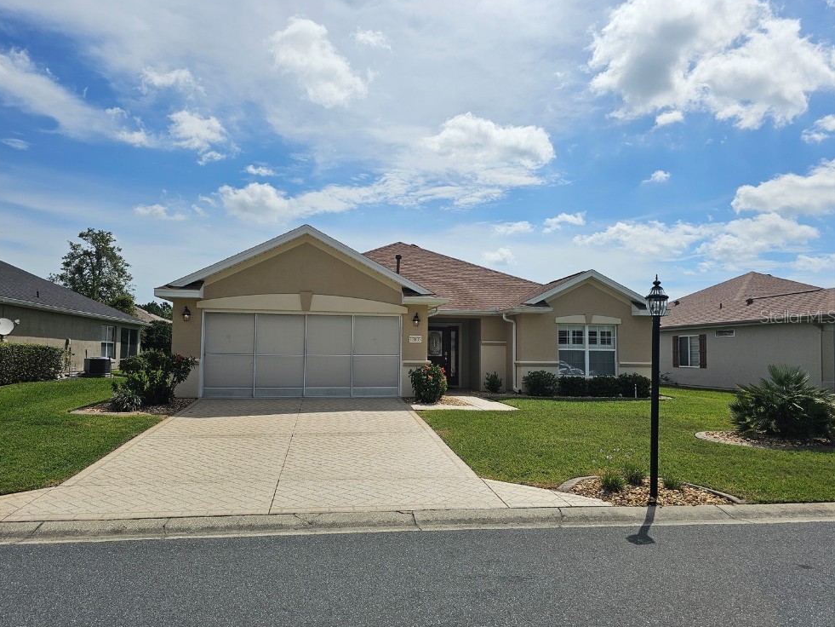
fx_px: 579
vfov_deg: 56.8
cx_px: 404
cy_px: 316
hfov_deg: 71.6
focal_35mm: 24
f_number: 1.7
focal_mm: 6.3
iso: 10
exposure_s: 1/2593
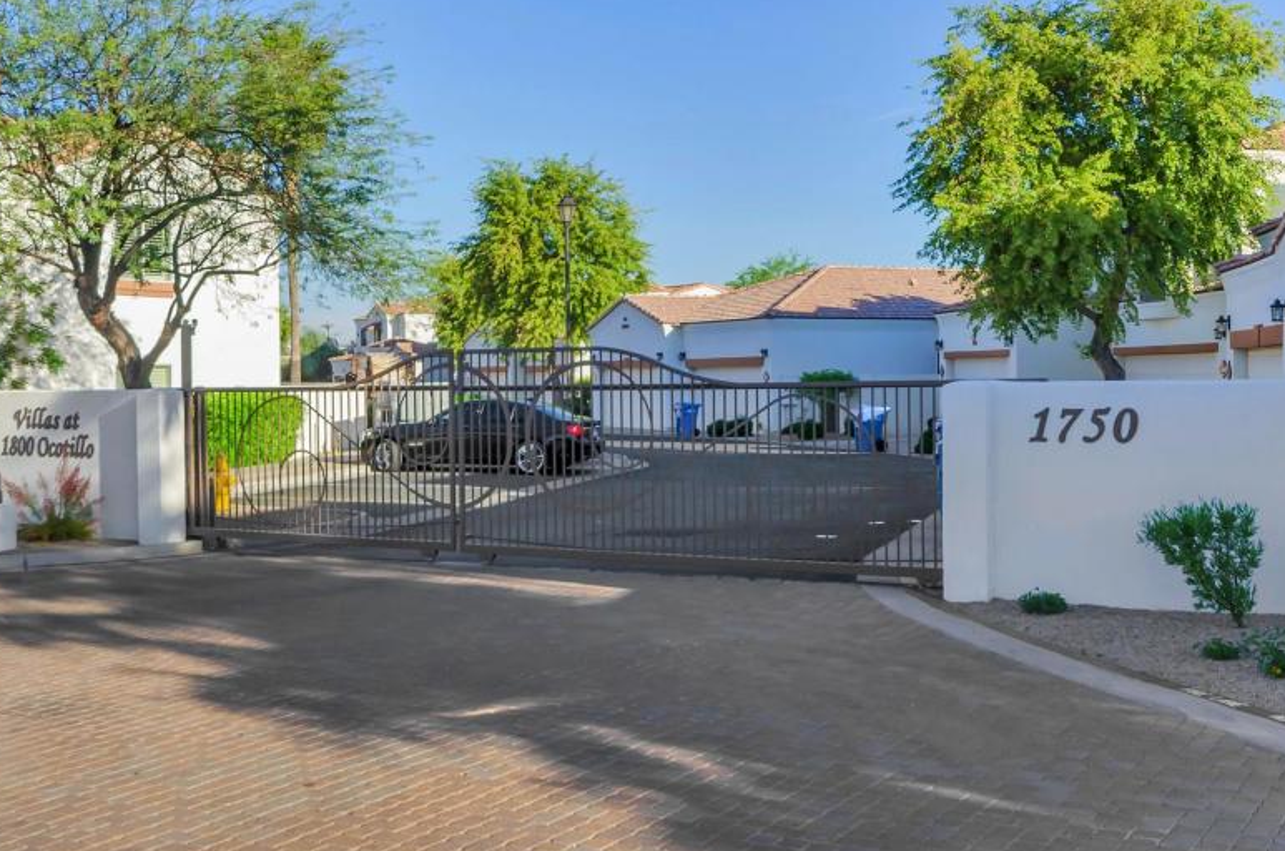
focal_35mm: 45
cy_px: 334
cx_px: 566
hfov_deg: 43.6
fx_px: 1603
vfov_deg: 29.7
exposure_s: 1/320
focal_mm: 20
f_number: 9
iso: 320
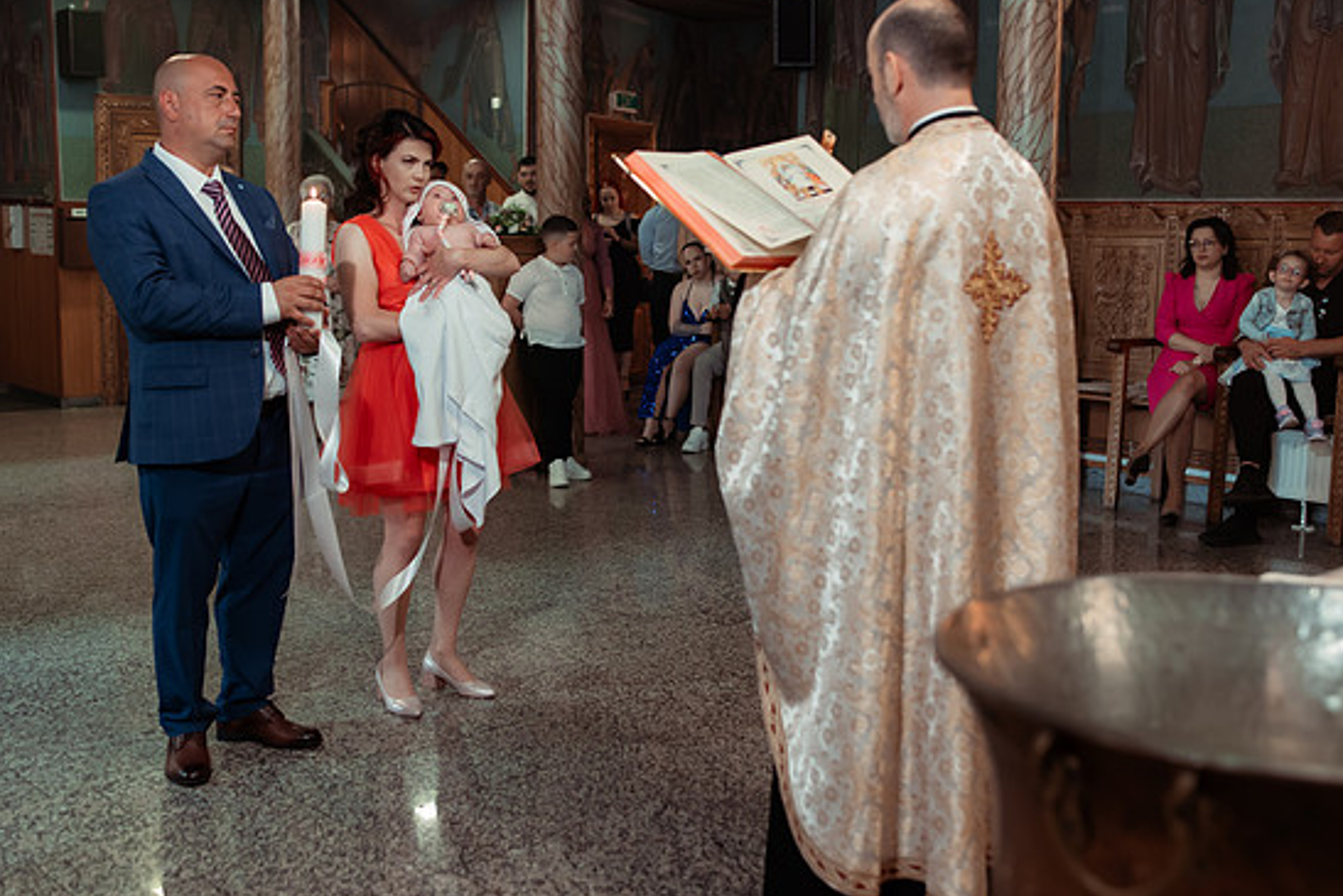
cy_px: 417
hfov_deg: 49.5
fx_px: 1455
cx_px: 651
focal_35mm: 39
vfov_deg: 34.2
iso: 2000
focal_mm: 35
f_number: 2.5
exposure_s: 1/250
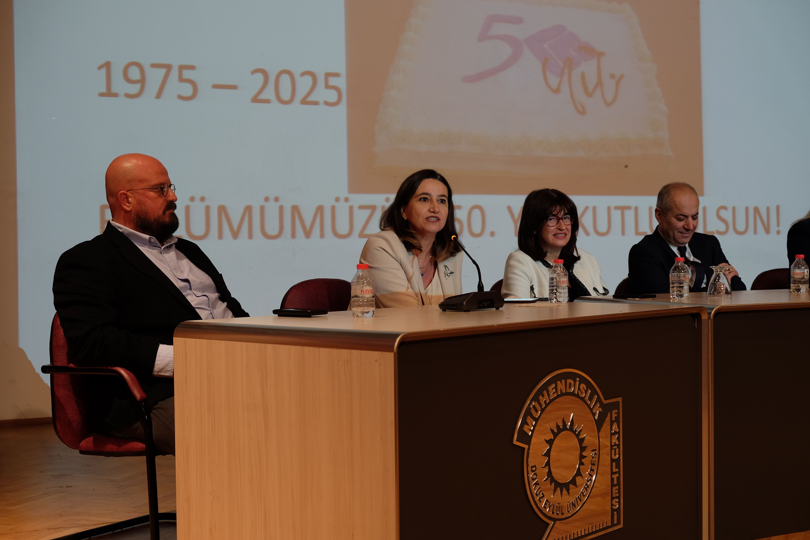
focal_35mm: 47
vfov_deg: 28.6
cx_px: 405
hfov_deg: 41.9
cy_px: 270
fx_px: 1057
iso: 400
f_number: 3.6
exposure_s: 1/18
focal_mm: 31.5
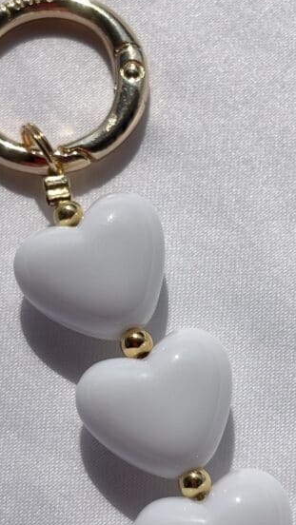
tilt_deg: -63.4
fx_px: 1463
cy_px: 322
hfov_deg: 11.6
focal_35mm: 105
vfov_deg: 20.3
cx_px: 152
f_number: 1.6
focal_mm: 5.96
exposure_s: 1/14493
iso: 25
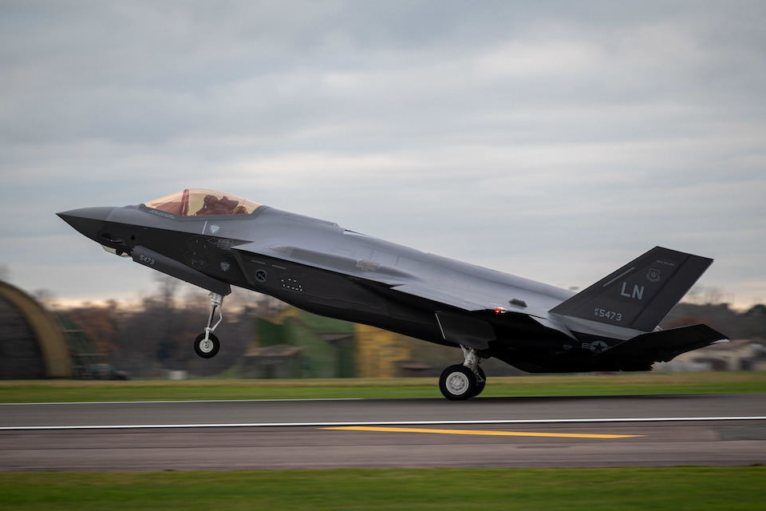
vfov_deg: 6.9
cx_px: 383
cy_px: 256
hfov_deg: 10.3
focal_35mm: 200
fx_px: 4255
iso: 200
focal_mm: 200
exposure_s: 1/250
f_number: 3.5
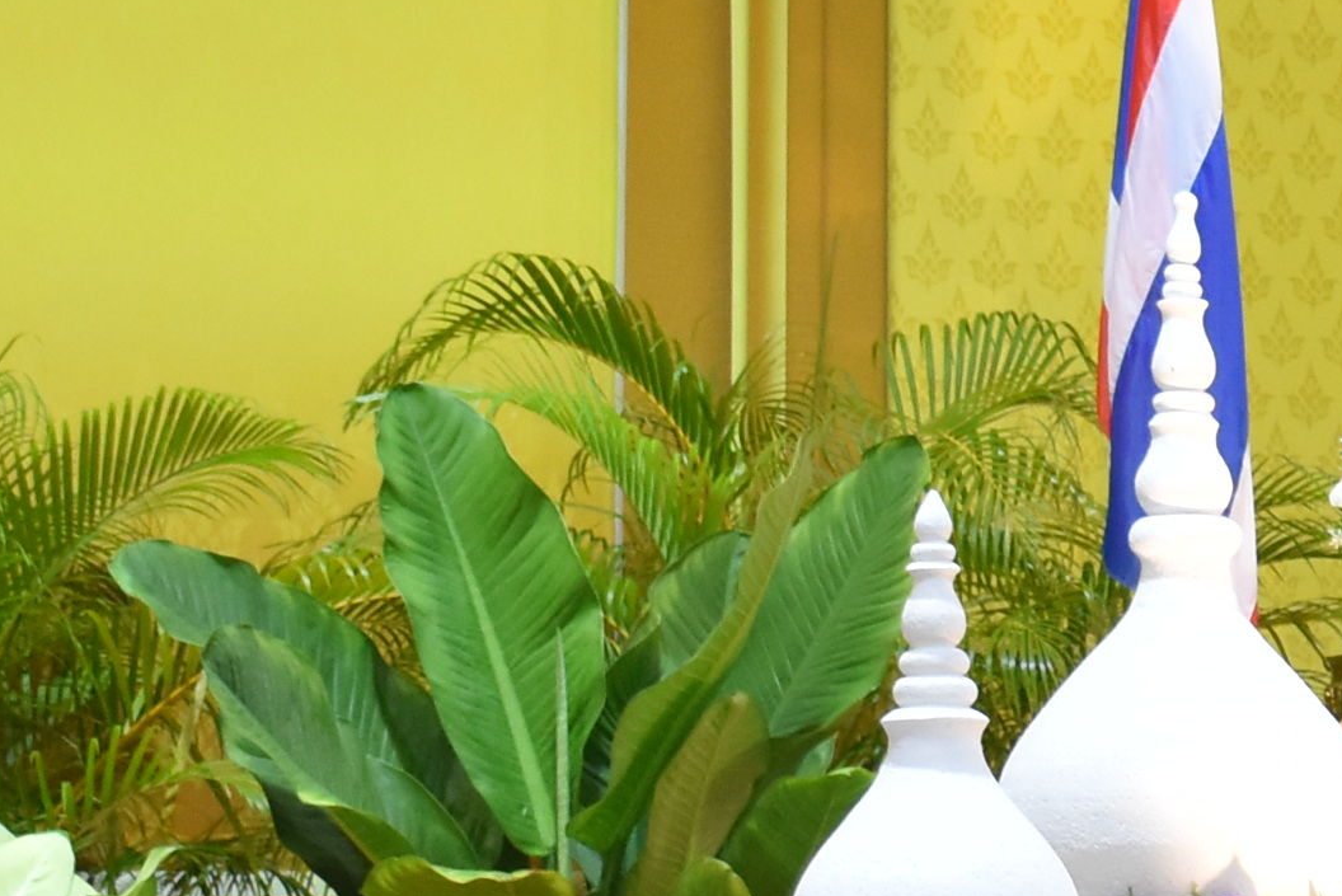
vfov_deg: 8.3
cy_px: 347
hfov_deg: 11.8
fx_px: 6190
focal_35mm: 166
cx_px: 2101
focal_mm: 26
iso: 1400
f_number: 4
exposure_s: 1/125
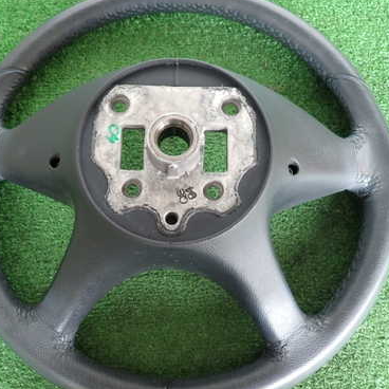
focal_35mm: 36
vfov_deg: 46.0
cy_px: 198
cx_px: 168
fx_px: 458
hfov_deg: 45.9
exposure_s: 1/30
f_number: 2
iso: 200
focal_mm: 4.5
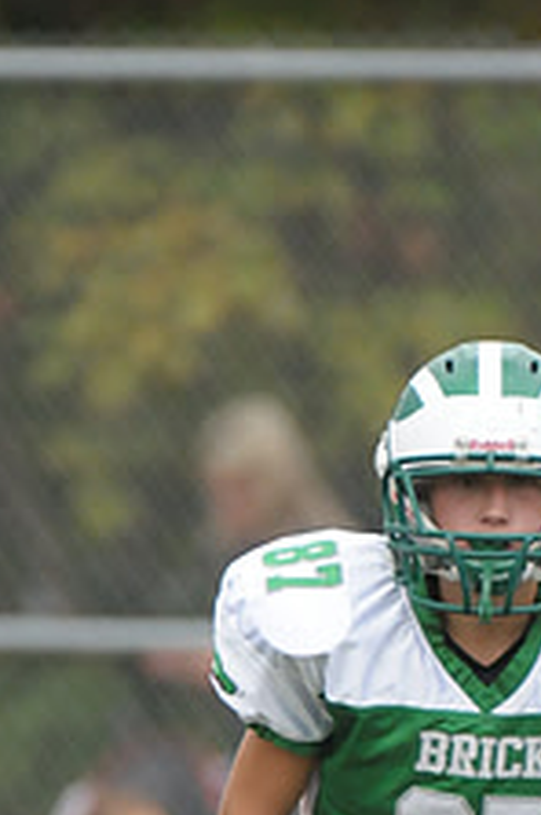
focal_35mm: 1563
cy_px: 1012
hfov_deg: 0.9
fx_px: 35340
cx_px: 451
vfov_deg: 1.3
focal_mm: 400
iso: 1600
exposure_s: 1/3200
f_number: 4
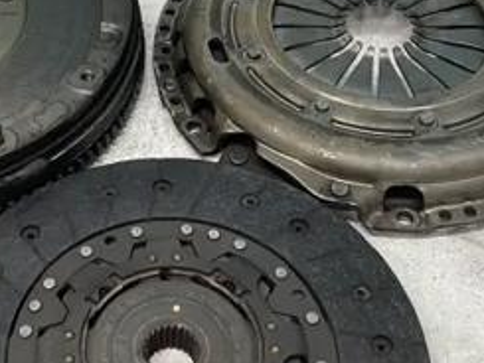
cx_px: 138
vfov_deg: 21.6
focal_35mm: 68
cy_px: 148
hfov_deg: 28.2
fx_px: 951
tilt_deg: -46.8
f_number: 1.6
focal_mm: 4.2
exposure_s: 1/50
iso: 80
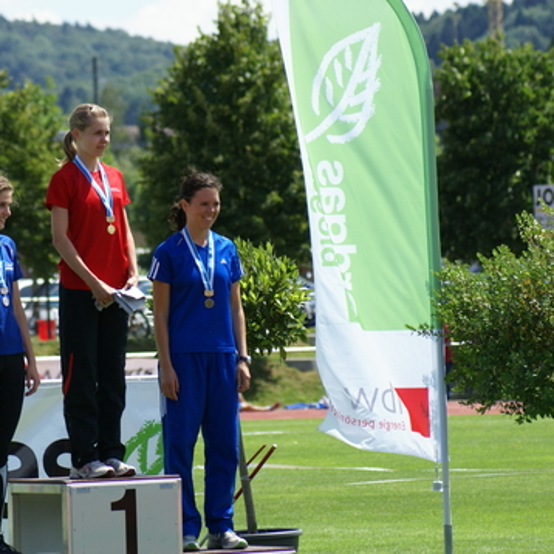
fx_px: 5577
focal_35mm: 308
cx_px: 178
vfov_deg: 5.7
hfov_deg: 5.7
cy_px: 277
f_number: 5.6
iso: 125
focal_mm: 160
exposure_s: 1/500
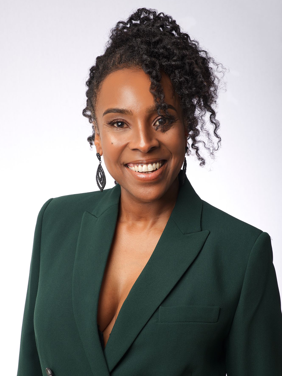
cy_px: 180
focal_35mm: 76
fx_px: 825
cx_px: 141
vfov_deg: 25.7
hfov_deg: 19.4
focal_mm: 70
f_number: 13
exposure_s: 1/200
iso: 160
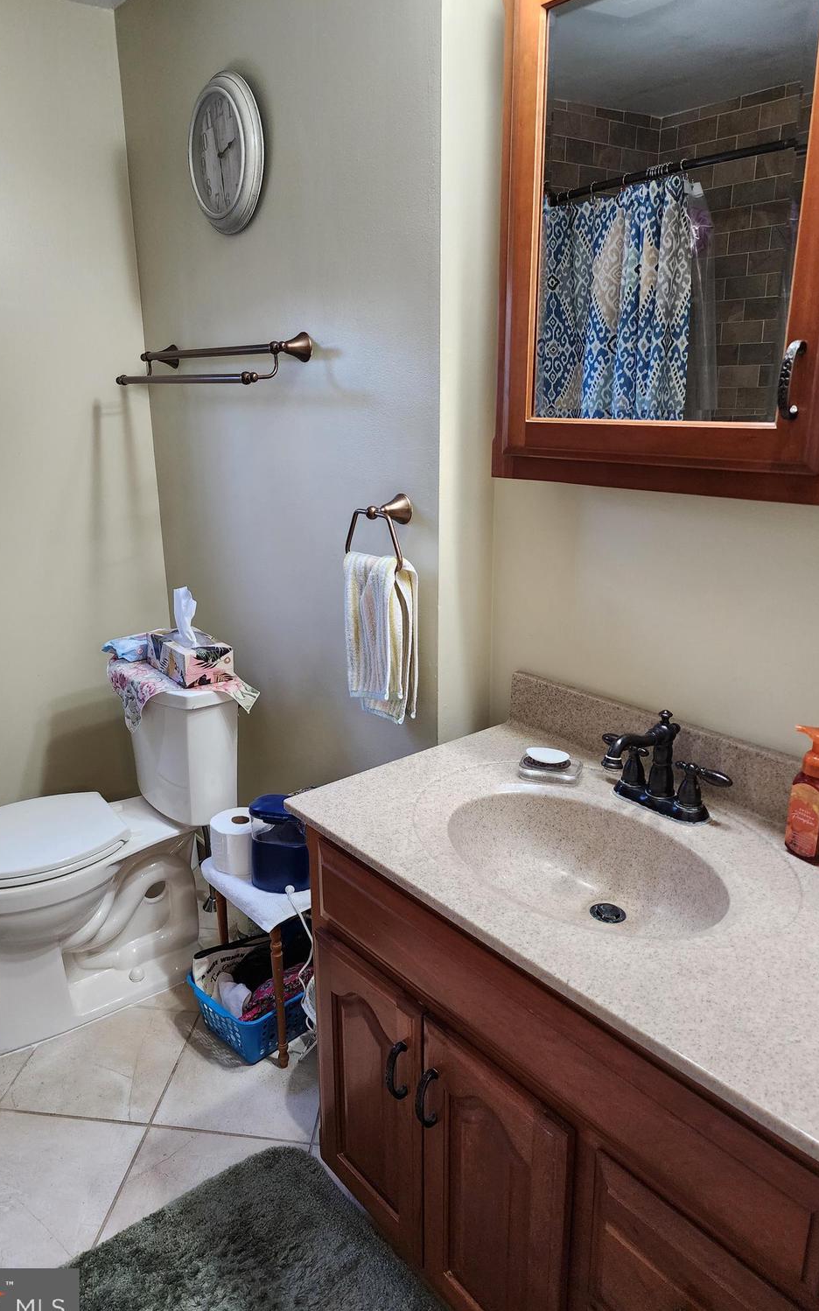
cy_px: 668
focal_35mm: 25
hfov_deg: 49.2
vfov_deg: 72.5
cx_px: 365
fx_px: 893
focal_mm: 6.4
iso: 250
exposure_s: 1/120
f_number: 1.8
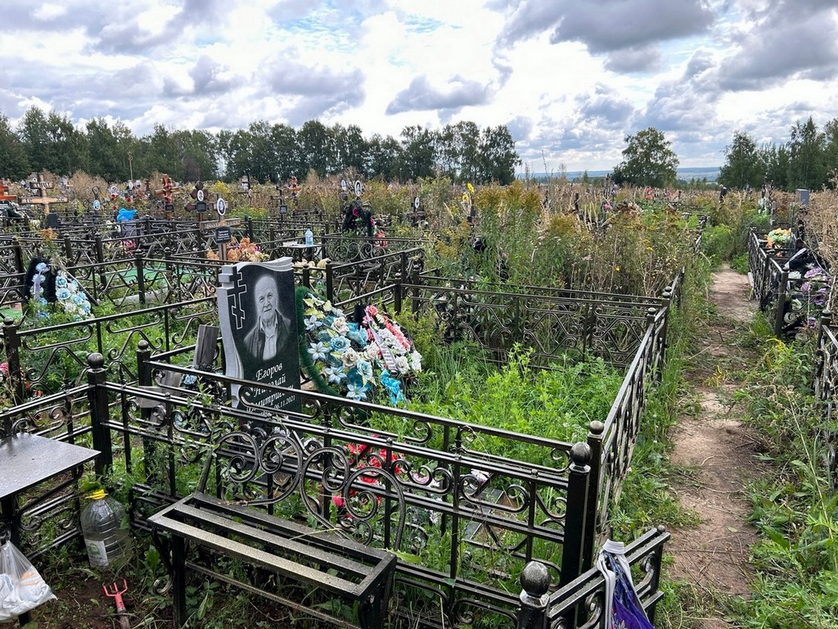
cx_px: 419
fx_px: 629
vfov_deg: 53.1
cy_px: 314
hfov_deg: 67.3
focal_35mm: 26
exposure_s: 1/769
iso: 50
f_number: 1.5
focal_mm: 5.7
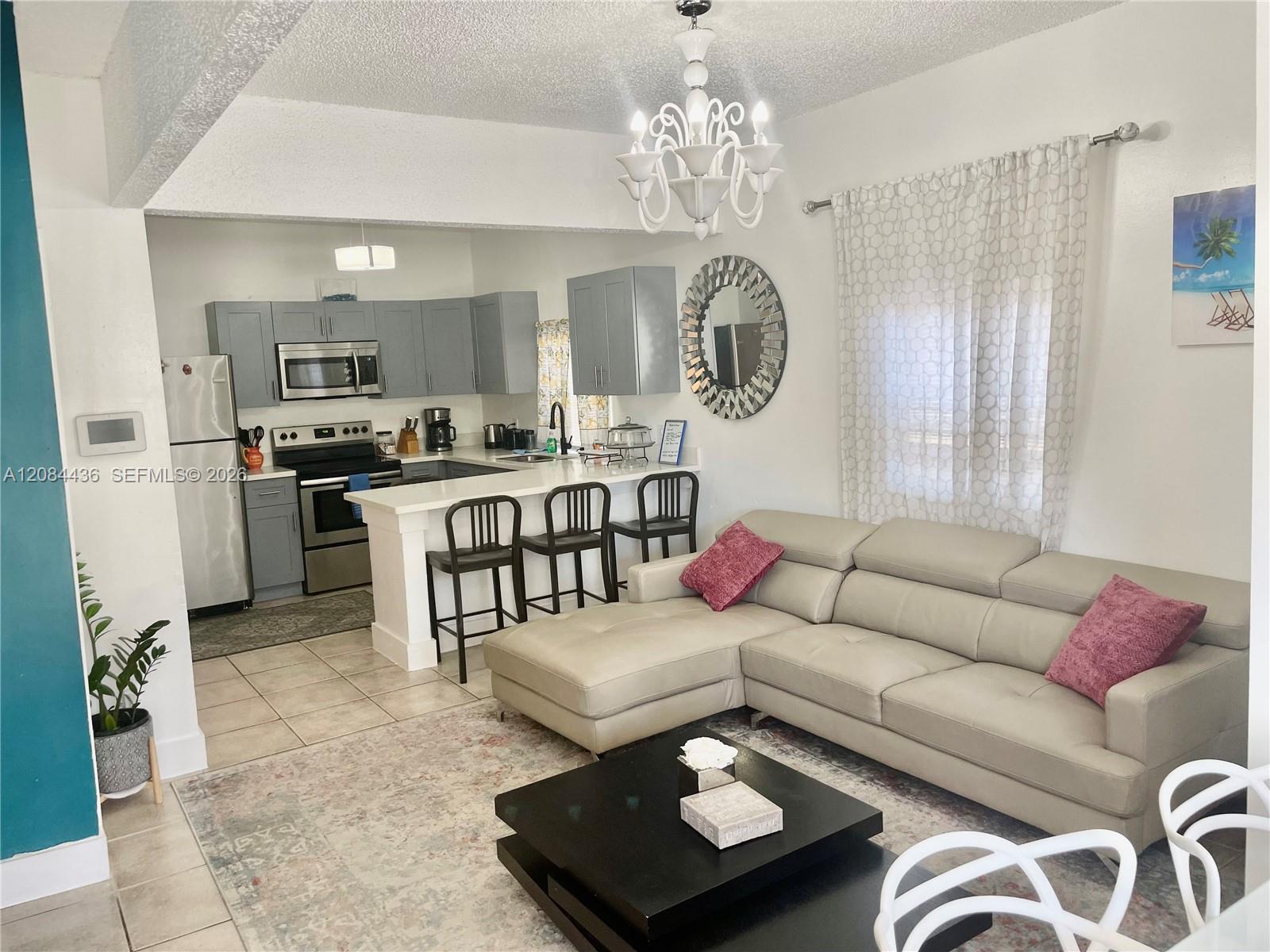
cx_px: 635
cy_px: 476
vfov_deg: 53.1
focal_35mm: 26
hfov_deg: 67.3
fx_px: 954
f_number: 1.6
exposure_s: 1/120
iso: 64
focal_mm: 4.2
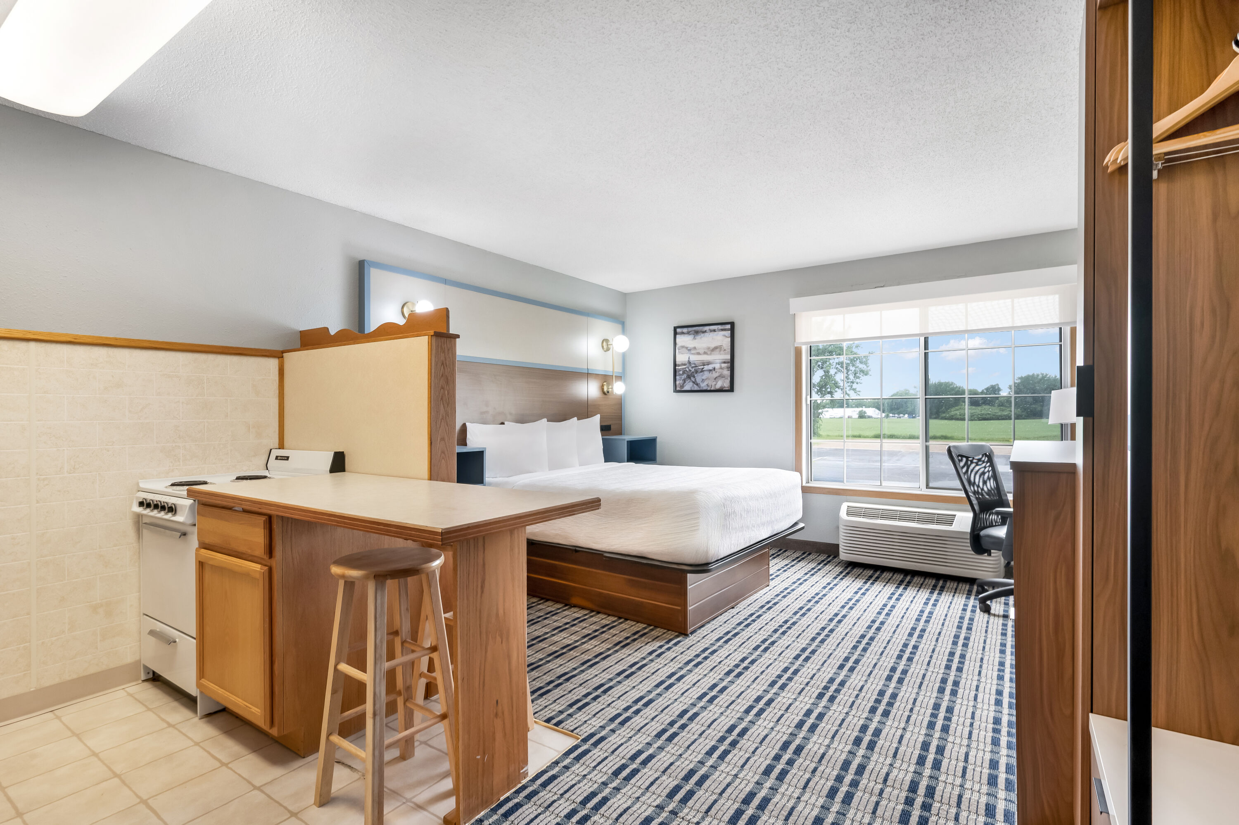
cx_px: 620
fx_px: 568
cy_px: 412
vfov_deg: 72.0
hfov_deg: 95.0
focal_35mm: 16
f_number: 8
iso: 400
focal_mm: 16.5
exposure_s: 1/4
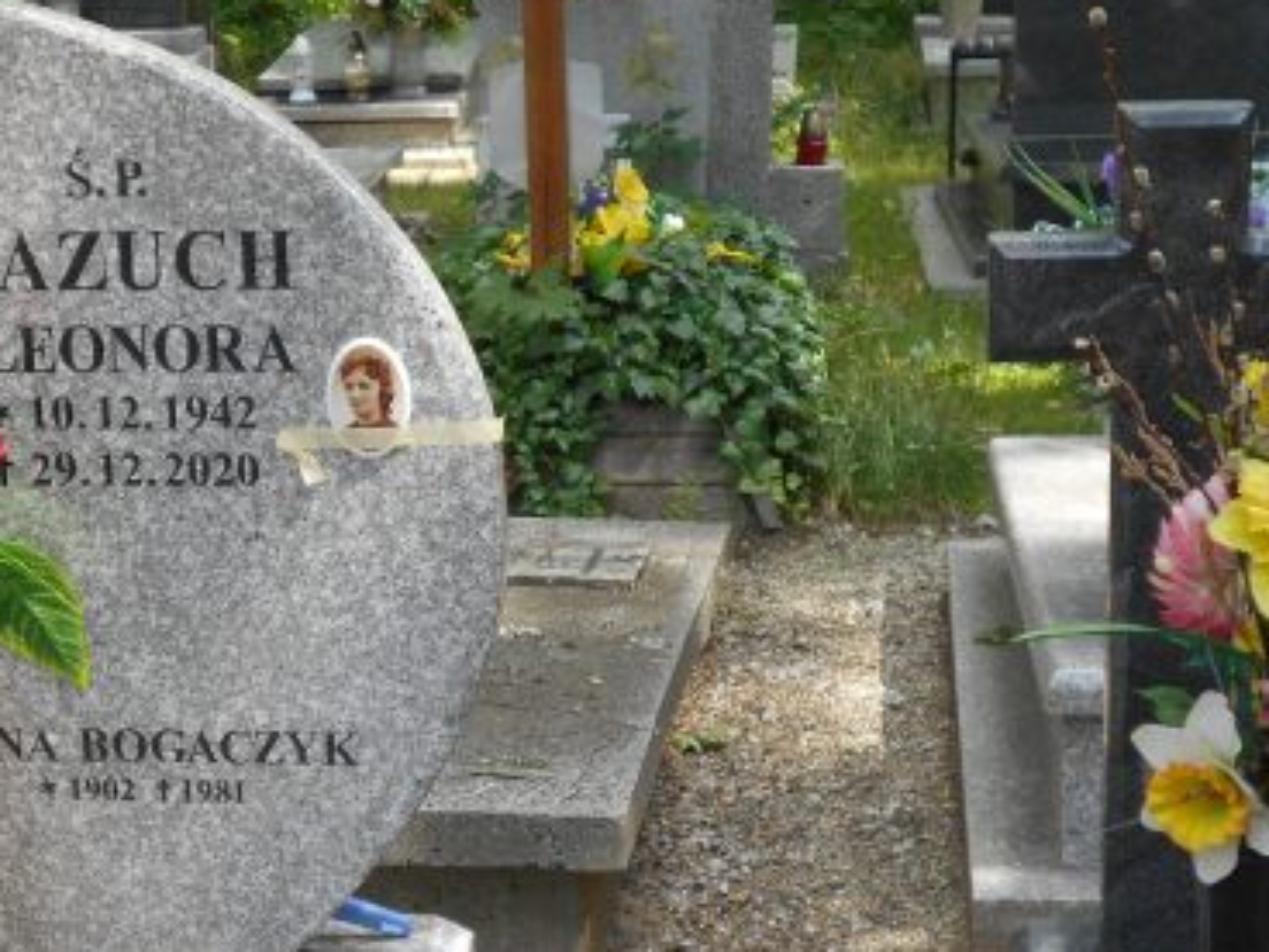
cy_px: 611
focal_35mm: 87
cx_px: 331
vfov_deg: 16.9
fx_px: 3189
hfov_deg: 22.3
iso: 80
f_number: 4.5
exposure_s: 1/100
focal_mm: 8.8
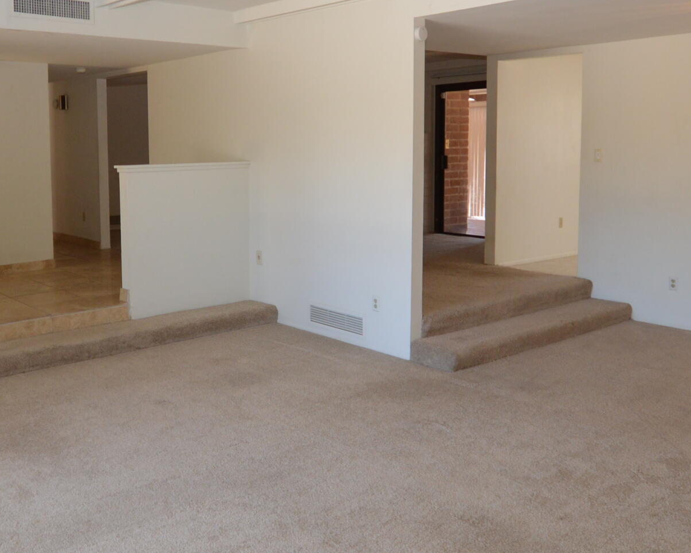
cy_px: 192
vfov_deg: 41.7
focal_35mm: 35
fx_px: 716
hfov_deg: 50.8
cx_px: 246
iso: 400
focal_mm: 10
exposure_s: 1/80
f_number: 4.5
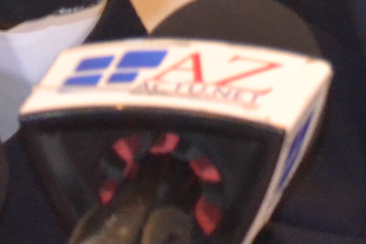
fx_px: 13378
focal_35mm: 1316
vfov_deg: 1.0
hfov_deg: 1.6
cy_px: -436
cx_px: 708
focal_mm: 140
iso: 2500
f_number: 5
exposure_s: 1/60
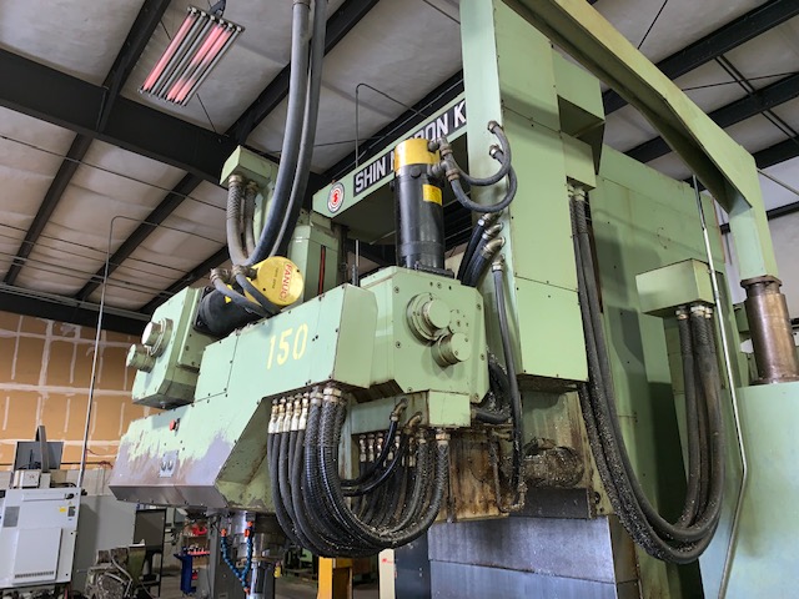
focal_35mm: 26
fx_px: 600
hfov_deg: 67.3
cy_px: 300
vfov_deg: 53.1
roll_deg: +2.1
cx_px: 400
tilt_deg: +16.8
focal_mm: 4.25
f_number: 1.8
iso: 80
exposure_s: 1/10
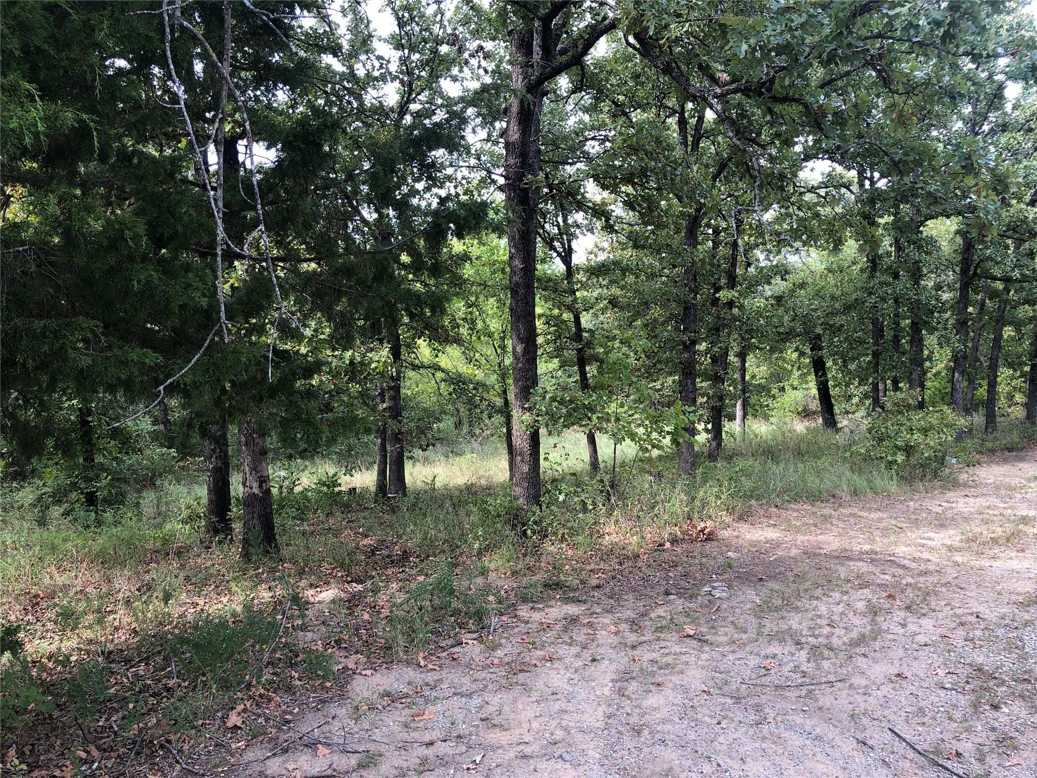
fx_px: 839
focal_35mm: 28
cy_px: 389
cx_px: 518
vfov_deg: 49.7
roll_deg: +0.3
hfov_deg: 63.4
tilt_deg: -1.1
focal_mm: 4
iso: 20
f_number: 1.8
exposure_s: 1/142
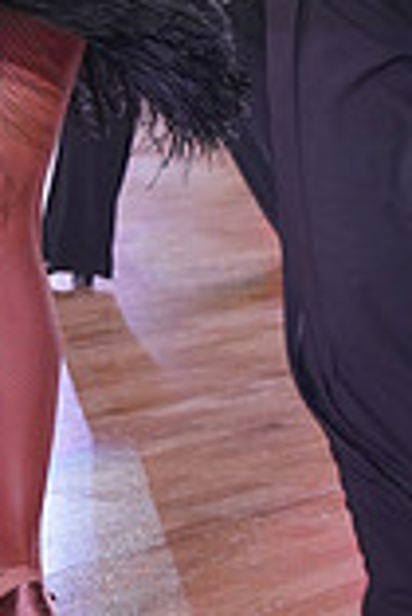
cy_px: -98
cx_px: 198
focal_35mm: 210
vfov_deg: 9.7
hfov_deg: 6.6
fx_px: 3597
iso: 1250
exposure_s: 1/400
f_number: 4
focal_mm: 57
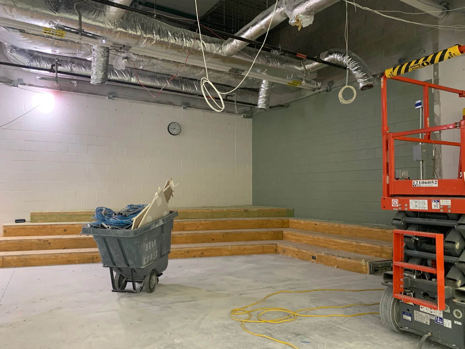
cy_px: 174
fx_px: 349
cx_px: 232
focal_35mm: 26
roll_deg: +0.7
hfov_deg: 67.3
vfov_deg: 53.1
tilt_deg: +2.8
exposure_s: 1/40
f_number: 1.8
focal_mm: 4.25
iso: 400
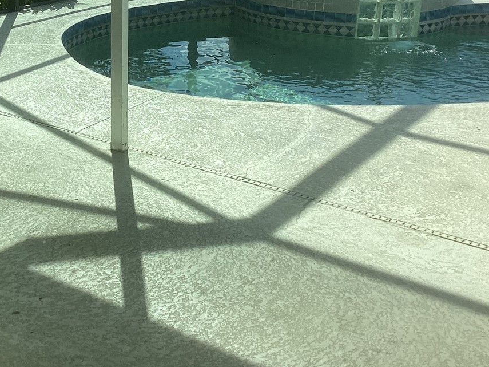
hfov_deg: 32.8
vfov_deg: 24.9
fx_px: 819
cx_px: 142
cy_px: 90
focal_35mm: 58
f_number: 2.4
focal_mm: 3.3
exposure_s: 1/747
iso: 25
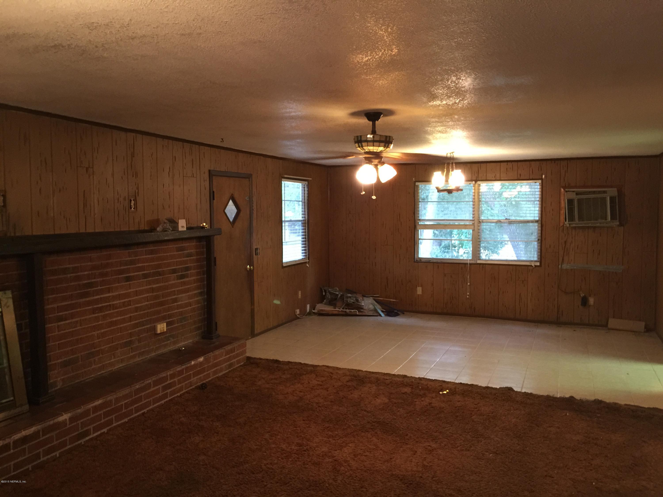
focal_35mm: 29
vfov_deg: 48.2
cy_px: 248
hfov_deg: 61.7
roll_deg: -0.2
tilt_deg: -2.0
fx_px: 555
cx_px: 332
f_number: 2.2
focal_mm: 4.15
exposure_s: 1/8
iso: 125
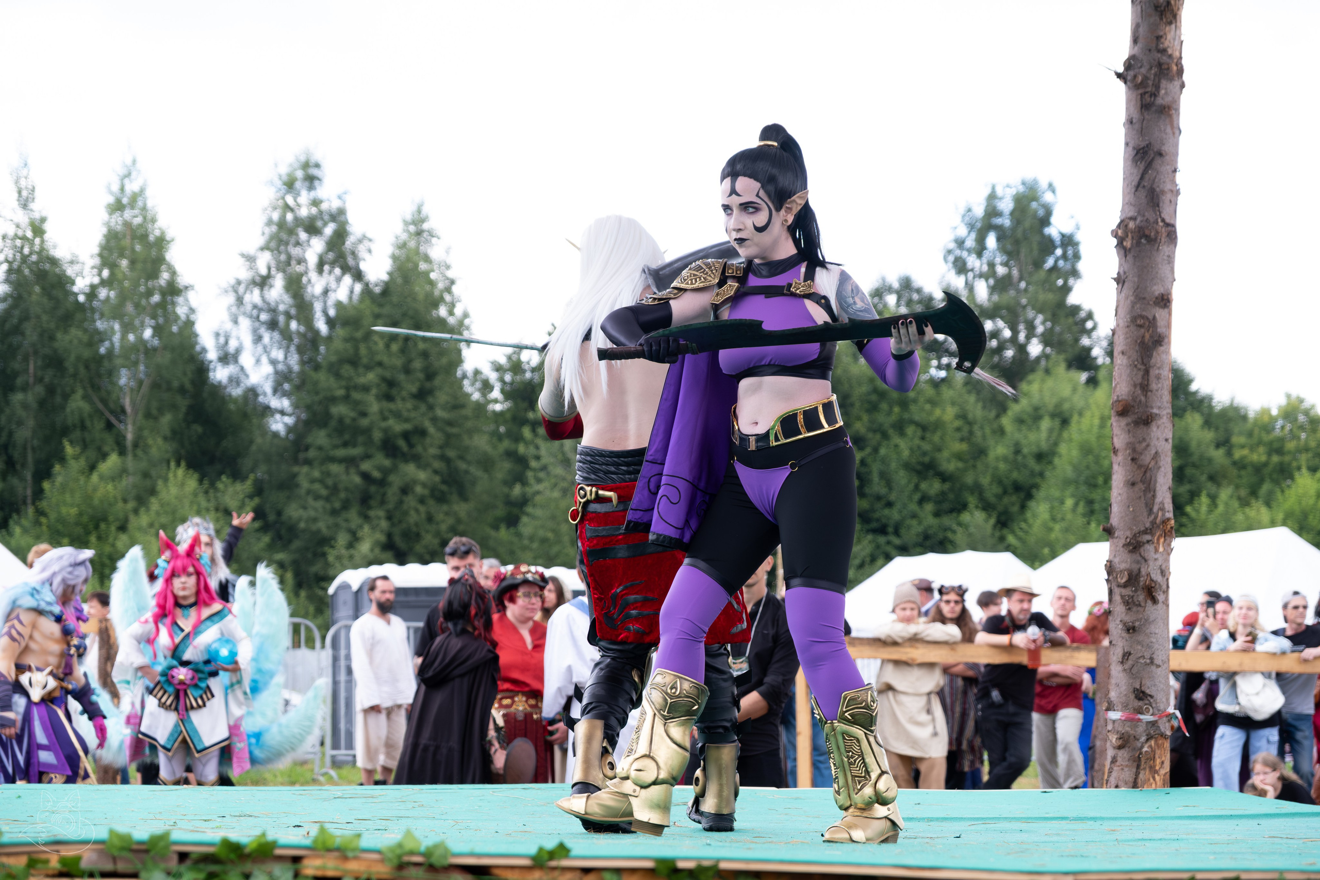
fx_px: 2823
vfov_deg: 17.7
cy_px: 440
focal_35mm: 77
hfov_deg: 26.3
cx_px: 660
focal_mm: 51.6
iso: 800
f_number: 3.6
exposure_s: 1/640
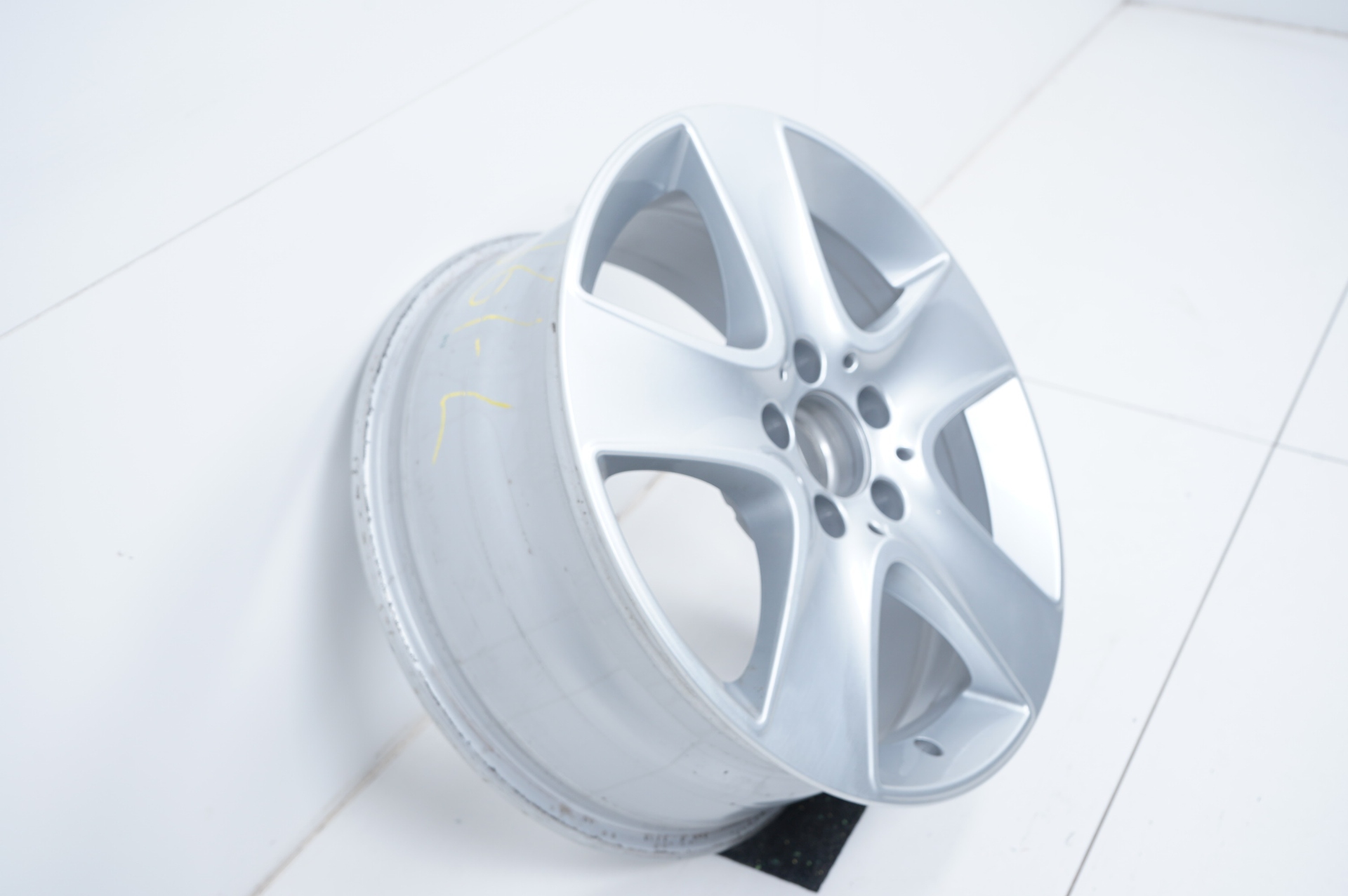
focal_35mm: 41
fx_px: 1534
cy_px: 448
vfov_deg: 32.6
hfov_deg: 47.4
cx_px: 674
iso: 200
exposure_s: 1/100
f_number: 7.1
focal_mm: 41
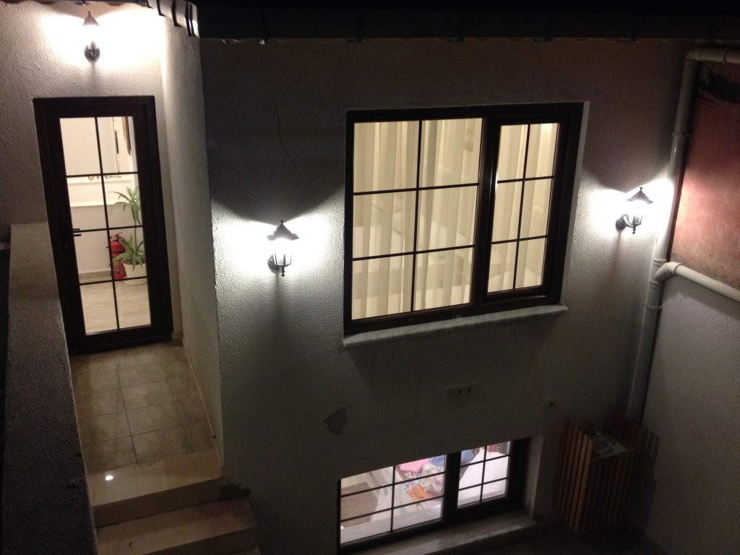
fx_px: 748
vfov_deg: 40.7
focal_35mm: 35
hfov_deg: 52.6
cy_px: 278
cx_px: 370
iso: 250
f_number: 2.4
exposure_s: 1/20
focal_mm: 4.28
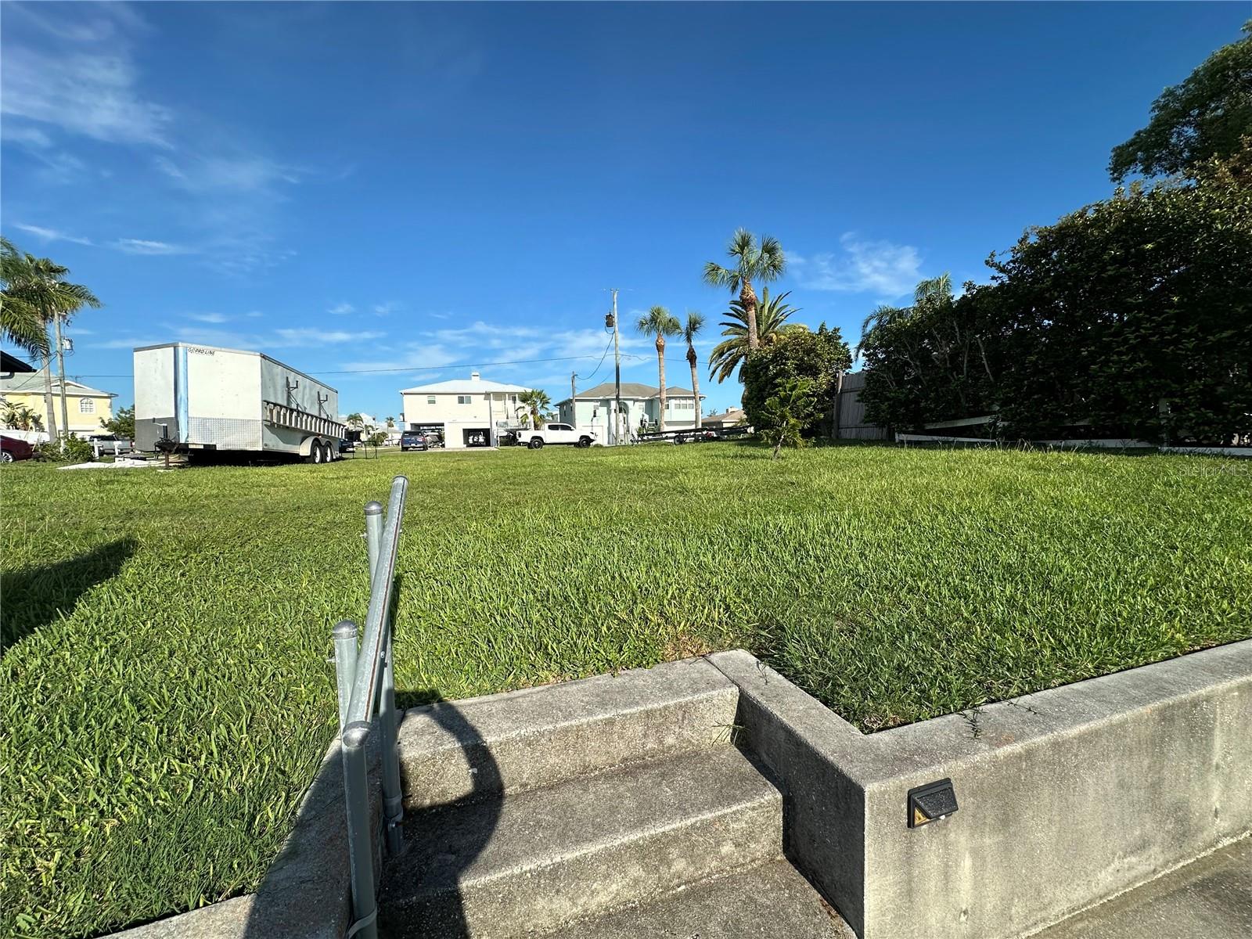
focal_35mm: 14
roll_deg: +1.1
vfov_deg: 85.7
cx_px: 626
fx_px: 506
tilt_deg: -3.8
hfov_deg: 102.1
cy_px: 470
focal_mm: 2.22
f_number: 2.2
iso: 50
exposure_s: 1/2398
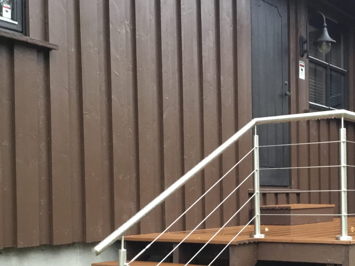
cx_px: 253
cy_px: 206
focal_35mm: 60
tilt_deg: +1.2
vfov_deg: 24.1
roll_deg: +2.3
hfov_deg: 31.8
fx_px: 615
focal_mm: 3.3
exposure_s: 1/33
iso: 64
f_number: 2.4
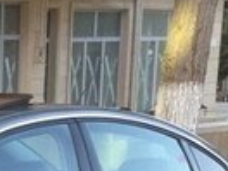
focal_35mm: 165
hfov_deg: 11.2
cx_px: -183
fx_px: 1087
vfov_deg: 8.5
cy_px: 346
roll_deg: +2.0
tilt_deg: -12.7
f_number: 2.4
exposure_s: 1/120
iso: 64
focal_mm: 4.12
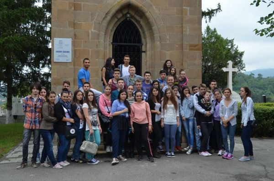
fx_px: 296
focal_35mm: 39
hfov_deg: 49.7
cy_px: 90
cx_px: 137
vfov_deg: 34.0
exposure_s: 1/200
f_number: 7.1
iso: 200
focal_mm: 26
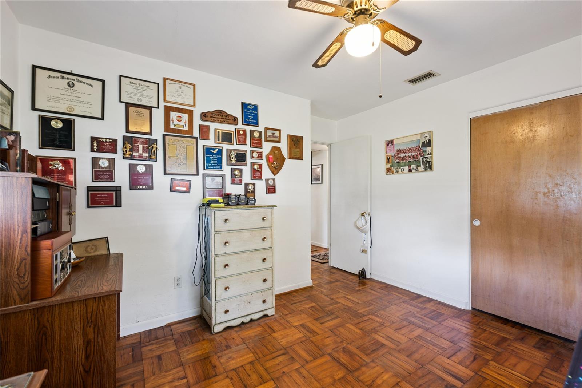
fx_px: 251
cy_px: 194
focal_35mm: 16
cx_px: 291
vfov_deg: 75.5
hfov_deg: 98.6
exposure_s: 1/4
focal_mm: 15.5
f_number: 9
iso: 200
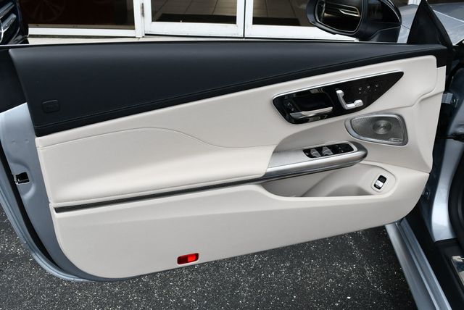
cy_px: 155
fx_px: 464
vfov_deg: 36.9
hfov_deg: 53.1
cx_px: 232
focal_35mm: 36
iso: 200
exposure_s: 1/250
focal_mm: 18
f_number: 5.6
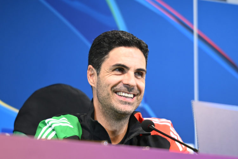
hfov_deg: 11.9
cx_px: 119
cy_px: 80
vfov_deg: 8.0
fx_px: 1137
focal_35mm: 172
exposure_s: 1/250
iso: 1250
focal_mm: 115
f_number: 3.2
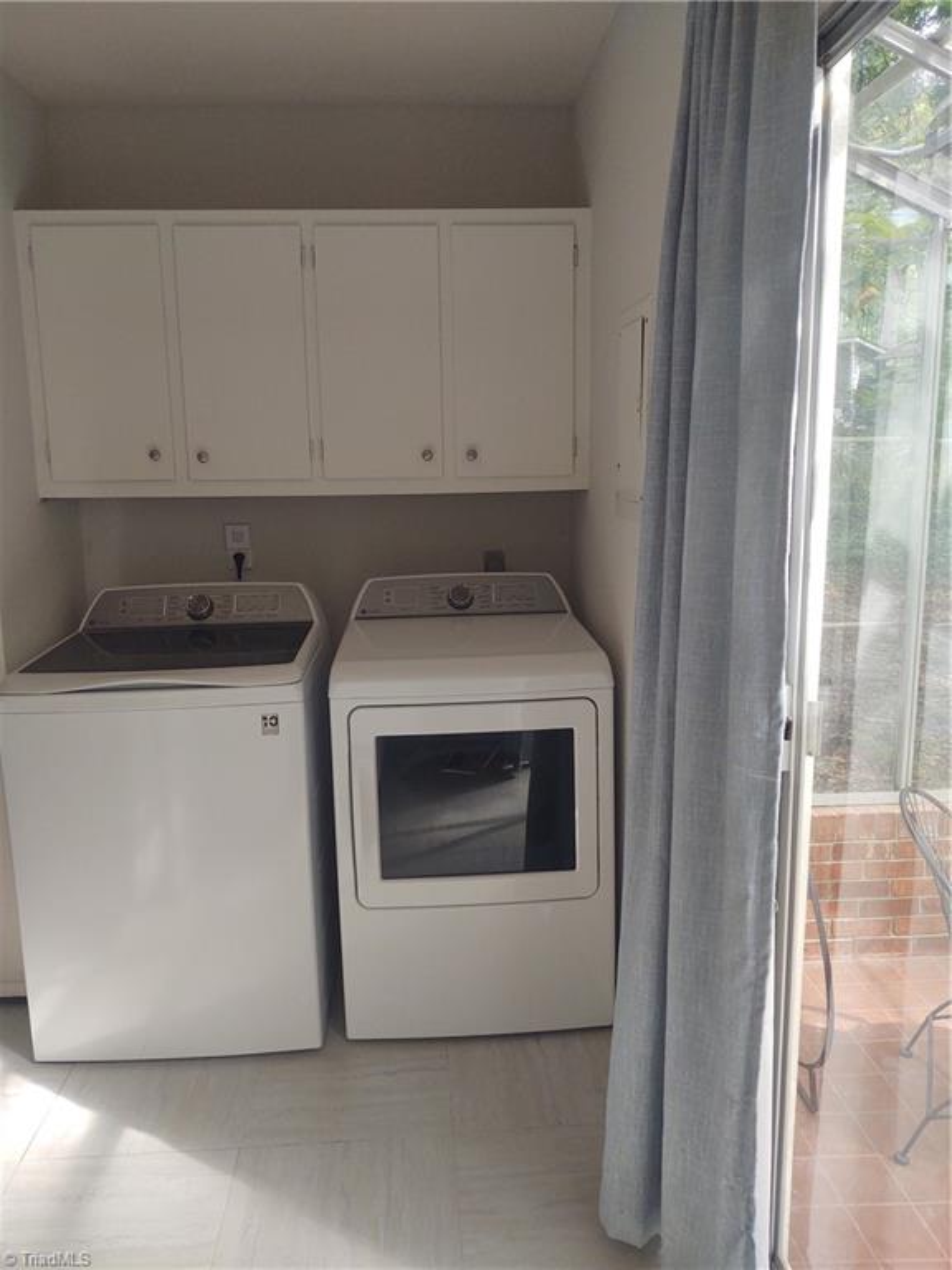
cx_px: 476
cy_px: 635
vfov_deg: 65.3
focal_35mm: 27
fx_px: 990
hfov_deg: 51.4
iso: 141
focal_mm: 4.75
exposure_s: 1/120
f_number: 1.7
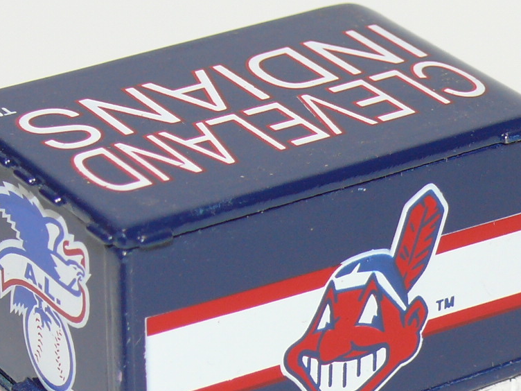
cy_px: 249
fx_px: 2784
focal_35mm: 185
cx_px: 364
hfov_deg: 10.7
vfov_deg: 8.0
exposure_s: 1/30
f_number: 4
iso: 100
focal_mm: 12.3
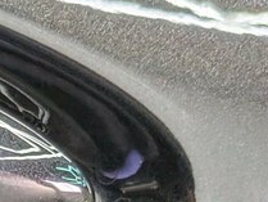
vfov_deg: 11.8
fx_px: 891
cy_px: 381
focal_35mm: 115
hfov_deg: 15.3
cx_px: -178
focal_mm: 4.53
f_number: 1.7
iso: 188
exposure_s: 1/120
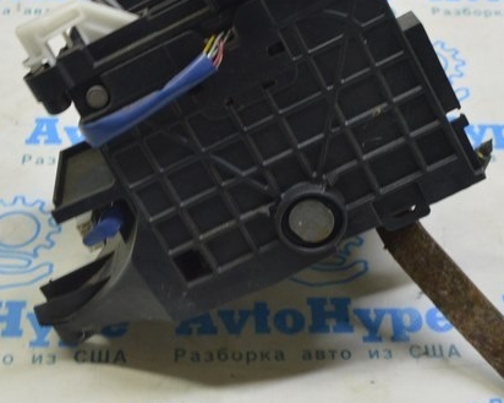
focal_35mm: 84
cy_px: 111
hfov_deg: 22.8
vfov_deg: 18.2
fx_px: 1252
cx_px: 278
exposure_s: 1/20
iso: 400
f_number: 5.6
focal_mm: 24
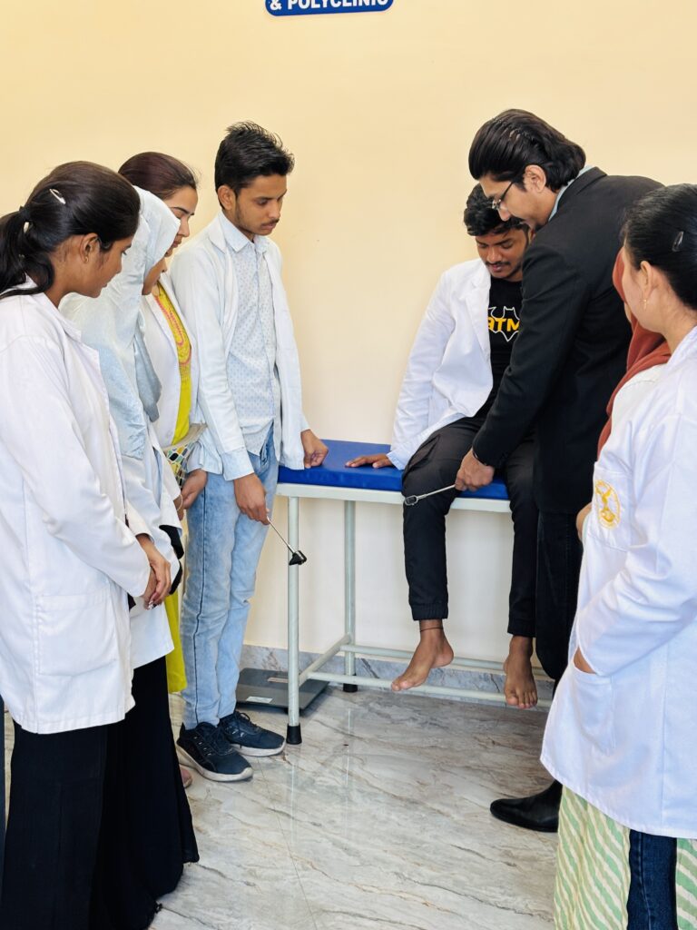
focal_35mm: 52
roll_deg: -1.5
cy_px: 465
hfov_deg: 28.0
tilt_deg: -9.8
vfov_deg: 36.8
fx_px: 1396
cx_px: 348
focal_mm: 5.96
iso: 64
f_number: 1.6
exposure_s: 1/50
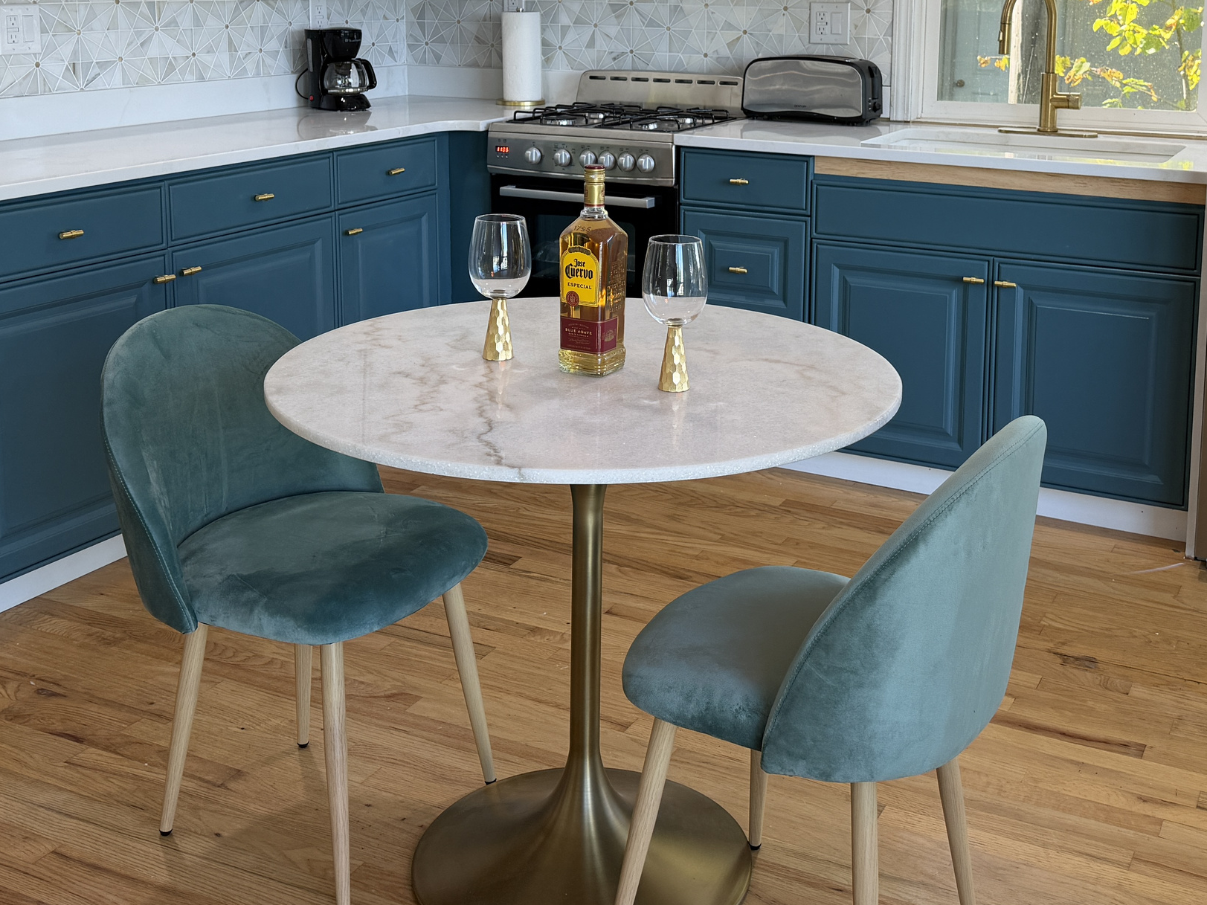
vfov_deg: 33.4
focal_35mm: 42
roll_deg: -0.1
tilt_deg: -8.5
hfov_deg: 44.7
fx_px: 1464
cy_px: 187
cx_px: 689
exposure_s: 1/120
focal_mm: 6.76
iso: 64
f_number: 1.78
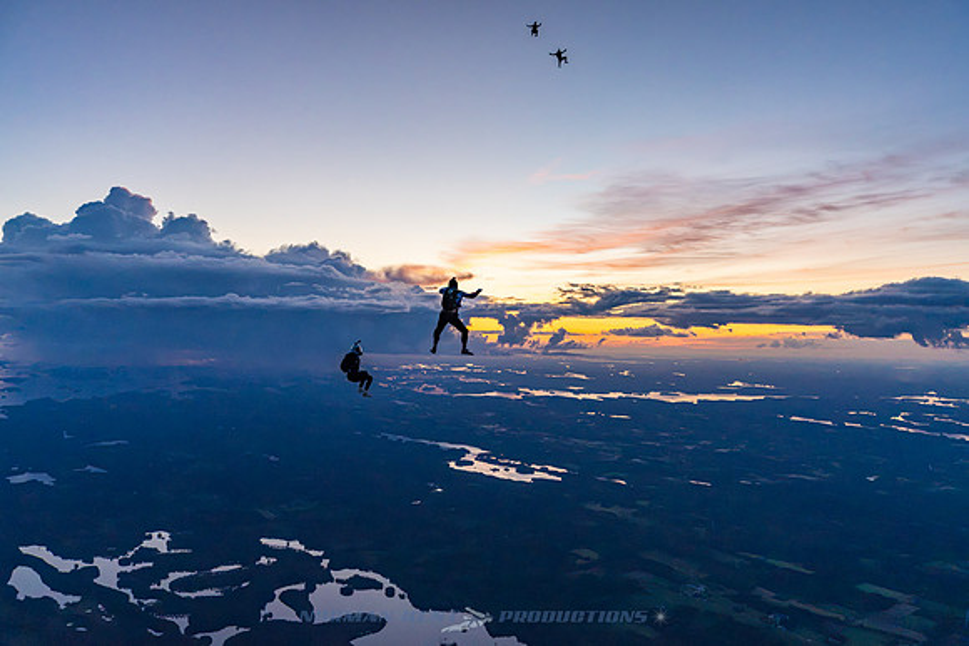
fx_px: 754
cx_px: 484
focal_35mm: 28
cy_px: 323
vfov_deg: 46.4
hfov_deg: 65.5
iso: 1000
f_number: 4
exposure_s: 1/2000
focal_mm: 28
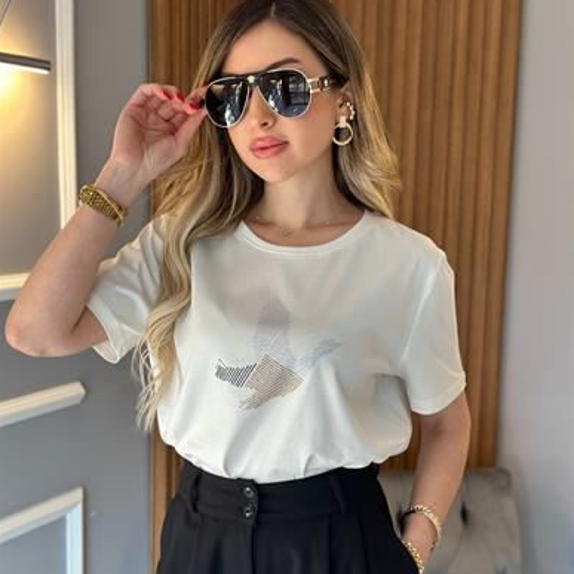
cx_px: 286
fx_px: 1069
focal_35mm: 57
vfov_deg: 29.9
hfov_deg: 30.0
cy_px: 365
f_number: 1.78
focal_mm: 6.86
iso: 125
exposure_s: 1/82
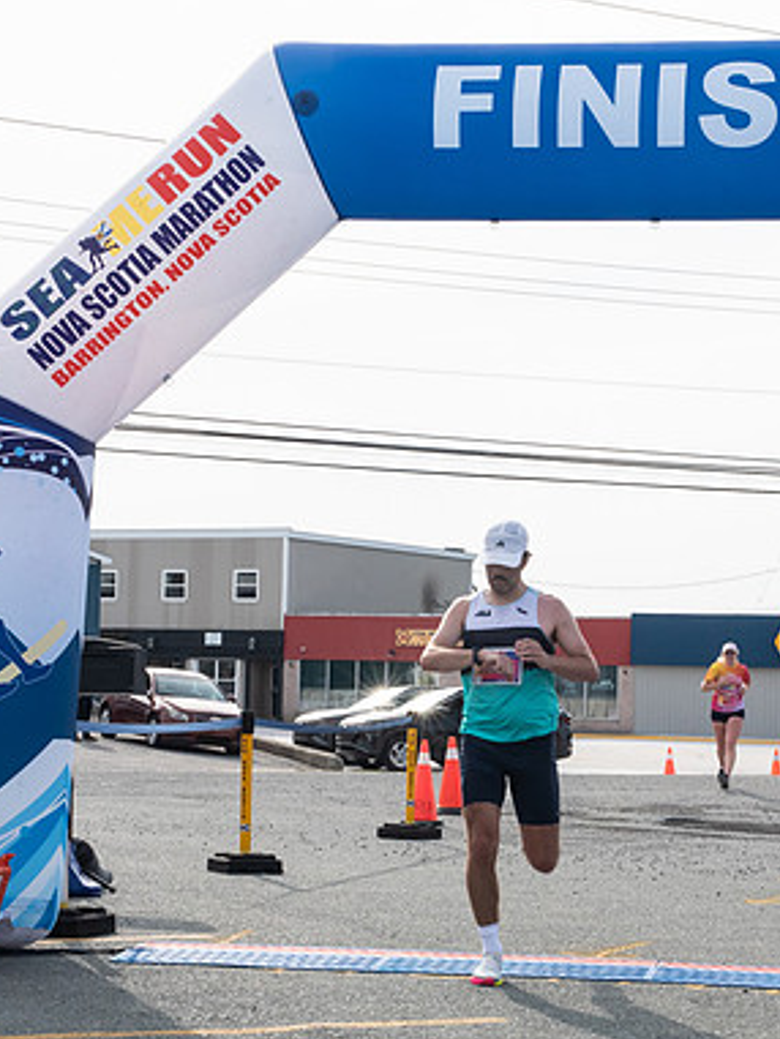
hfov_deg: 16.8
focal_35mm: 88
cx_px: 495
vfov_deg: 22.2
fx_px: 2642
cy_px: 607
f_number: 20
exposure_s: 1/250
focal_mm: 48
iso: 800
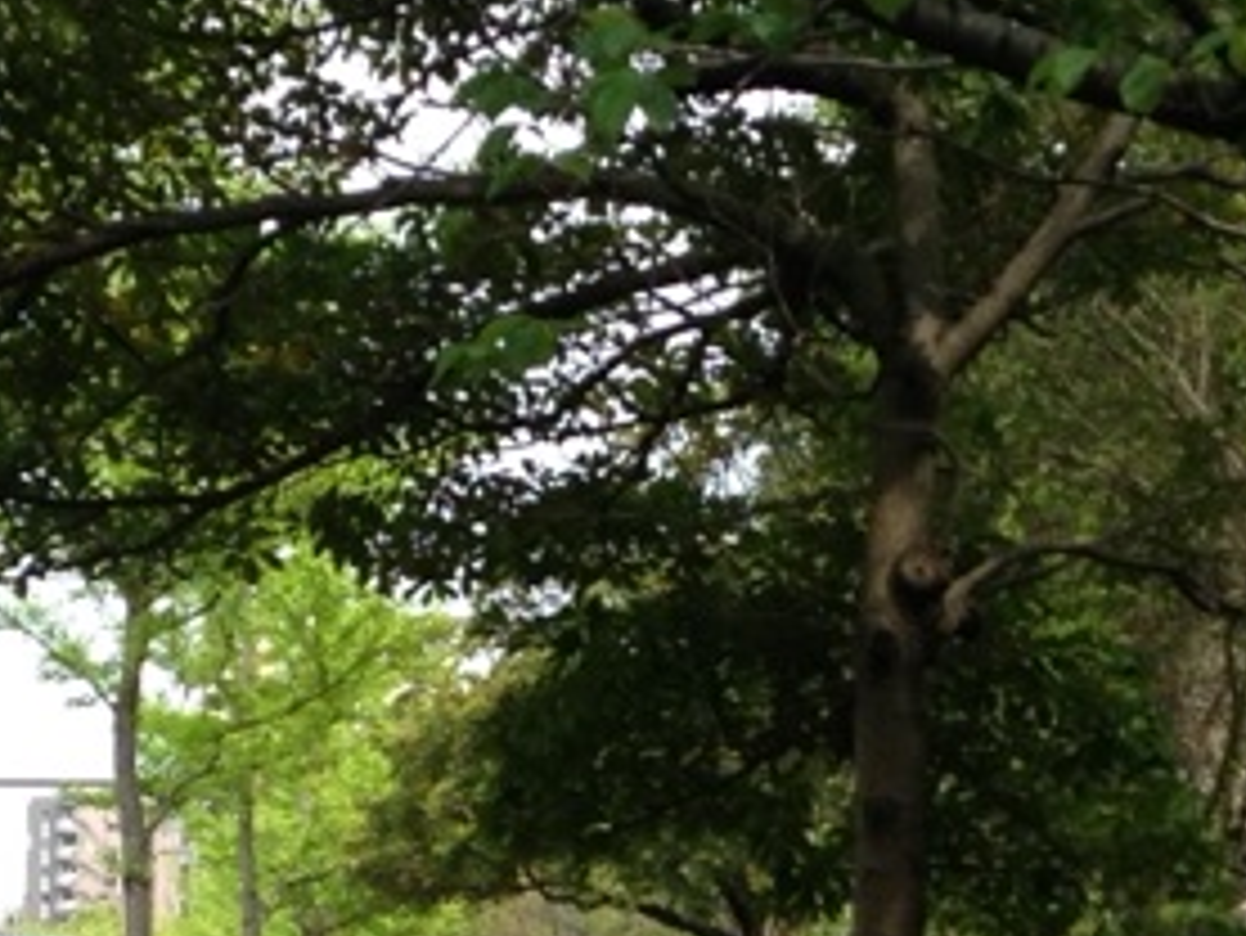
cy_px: 1161
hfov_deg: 13.8
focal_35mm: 143
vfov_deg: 10.2
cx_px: 706
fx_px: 5150
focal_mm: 4.12
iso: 50
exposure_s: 1/596
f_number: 2.4
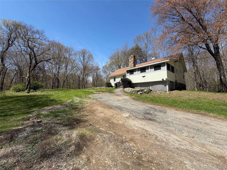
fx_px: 92
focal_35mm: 14
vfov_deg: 85.7
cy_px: 85
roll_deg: +0.5
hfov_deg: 102.1
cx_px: 114
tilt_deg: +4.6
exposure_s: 1/770
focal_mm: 2.22
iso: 25
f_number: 2.2
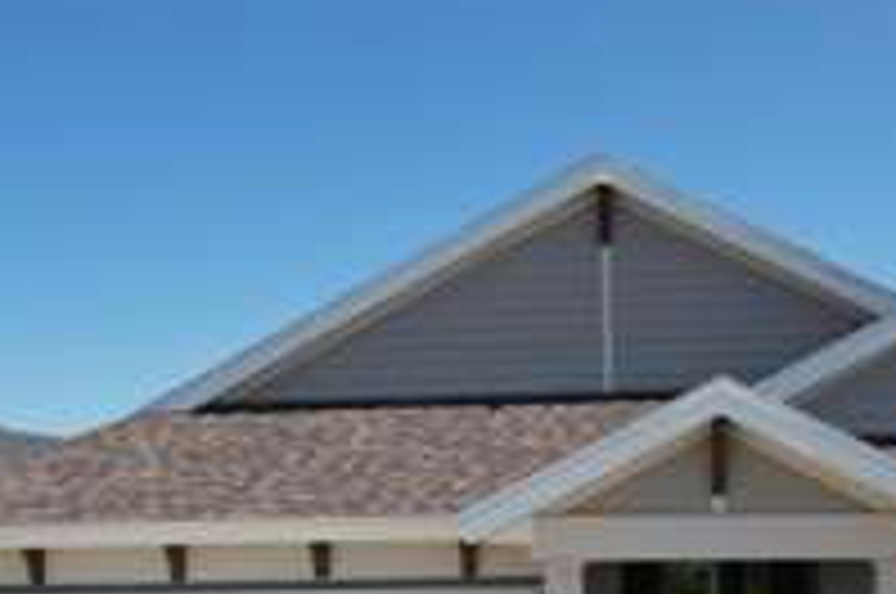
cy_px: 619
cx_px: 531
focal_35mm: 53
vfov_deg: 24.1
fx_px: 1317
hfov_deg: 37.4
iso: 100
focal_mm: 8.38
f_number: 2.8
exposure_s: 1/500
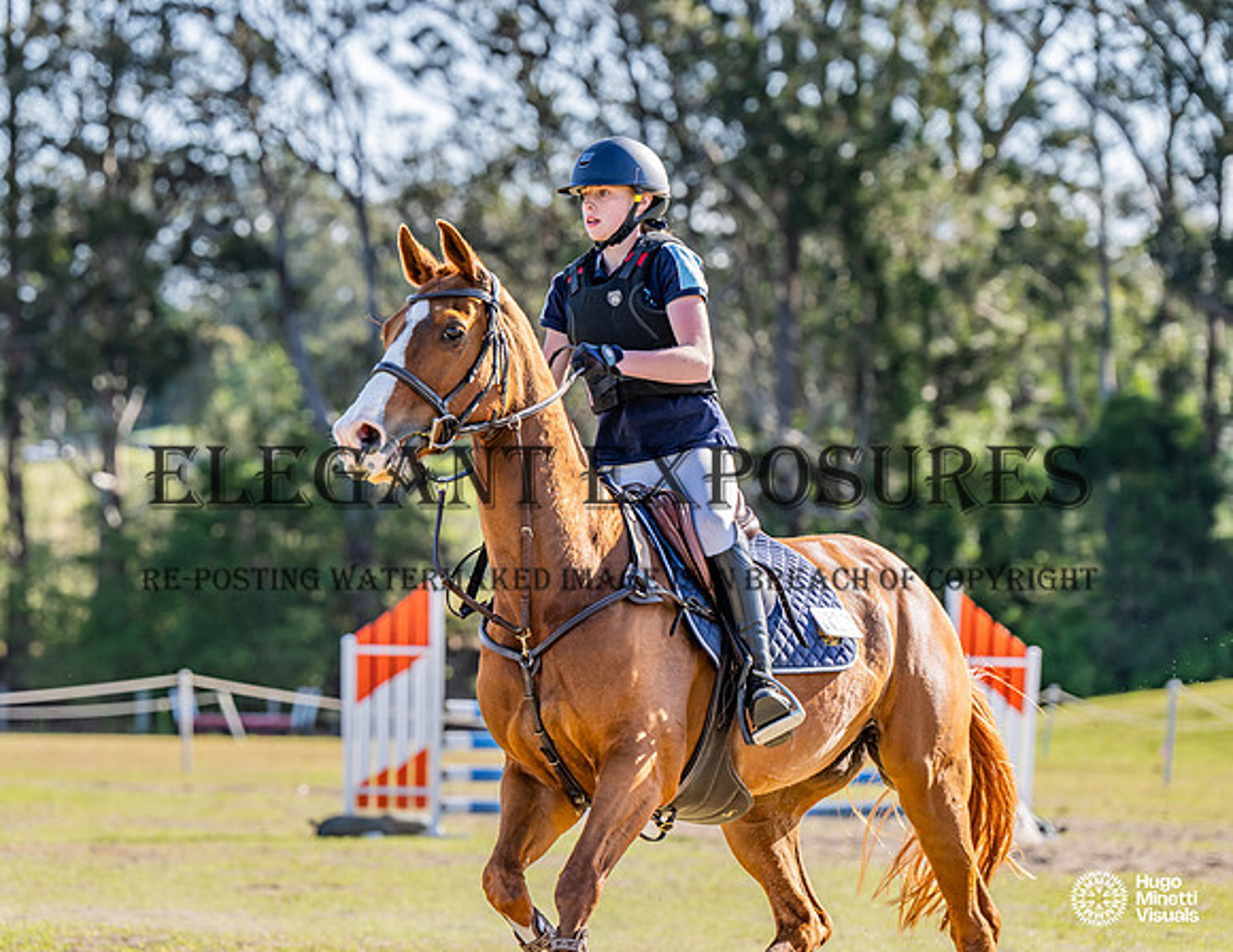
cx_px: 616
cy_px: 476
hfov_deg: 11.5
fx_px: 6112
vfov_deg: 8.9
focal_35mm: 170
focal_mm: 154
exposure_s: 1/1600
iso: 400
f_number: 4
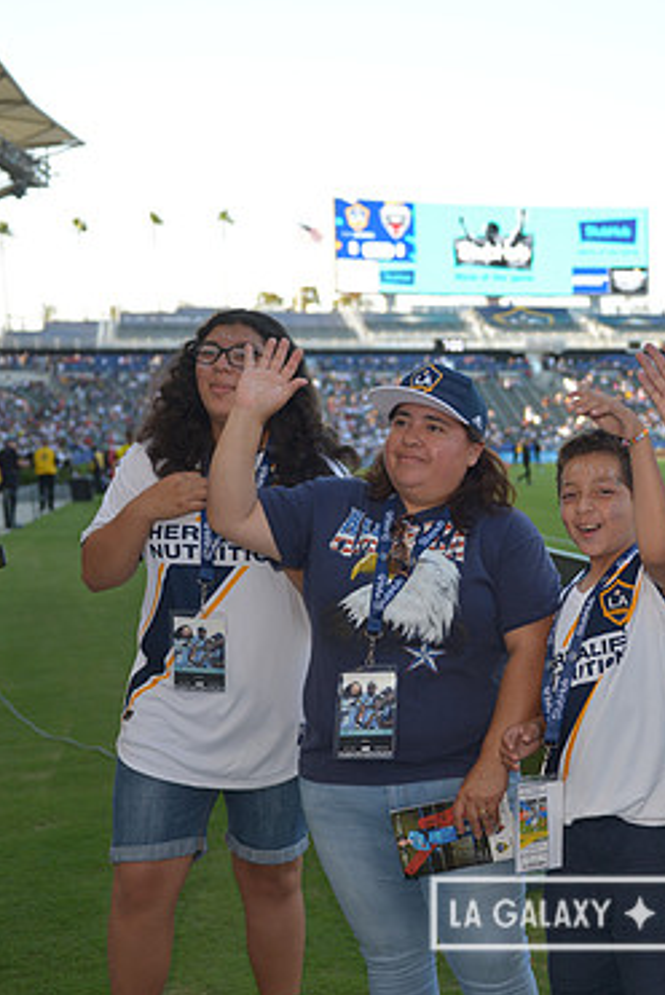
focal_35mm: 50
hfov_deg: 26.0
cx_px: 619
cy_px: 511
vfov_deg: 39.6
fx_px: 1383
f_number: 2.8
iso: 200
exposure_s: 1/500
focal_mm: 32
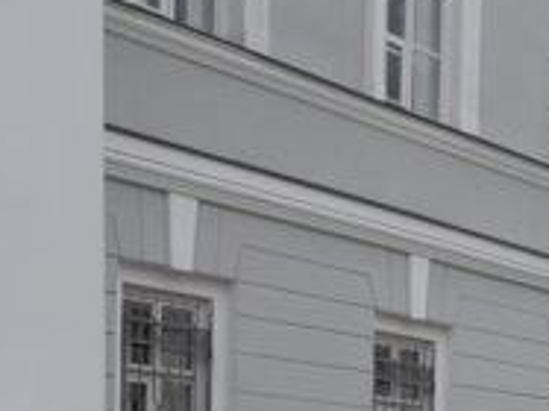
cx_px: 564
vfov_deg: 13.4
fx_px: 1648
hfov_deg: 18.4
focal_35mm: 104
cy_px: 622
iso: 200
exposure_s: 1/400
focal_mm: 18
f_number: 10
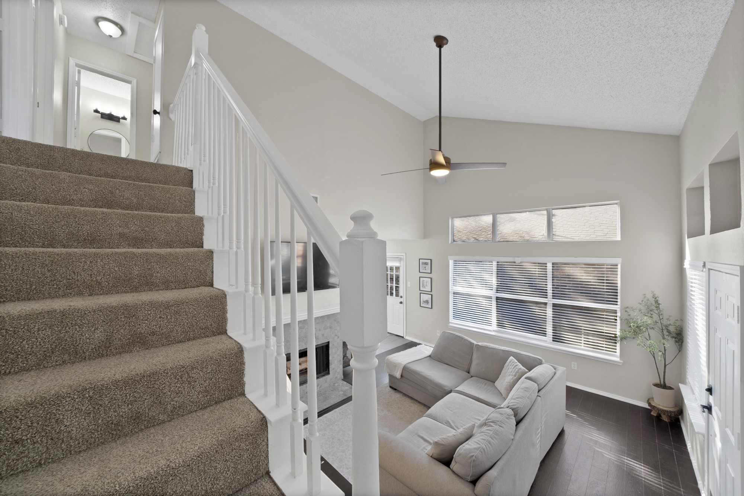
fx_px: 248
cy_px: 248
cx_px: 372
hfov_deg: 112.6
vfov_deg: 90.1
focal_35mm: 12
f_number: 9
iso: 640
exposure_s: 1/1.67
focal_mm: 12
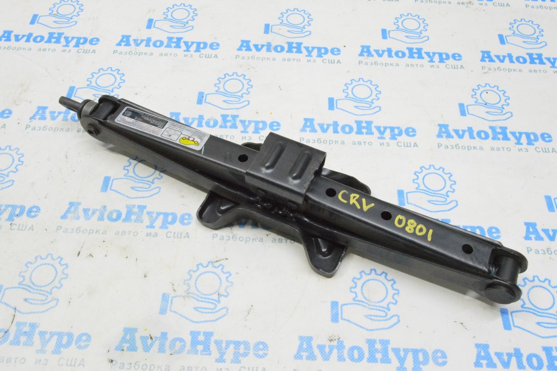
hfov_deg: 55.1
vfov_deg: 38.3
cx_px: 278
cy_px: 186
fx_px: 533
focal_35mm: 34
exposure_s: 1/15
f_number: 20
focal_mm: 23
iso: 6400
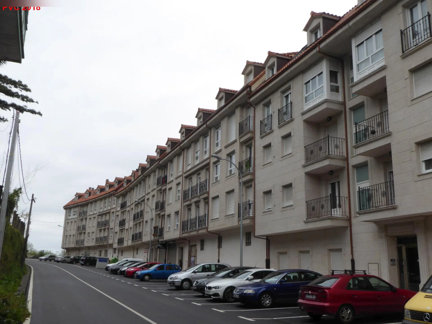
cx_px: 216
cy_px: 162
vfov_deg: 40.7
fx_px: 437
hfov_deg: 52.6
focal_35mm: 35
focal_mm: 6.3
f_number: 8
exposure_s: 1/80
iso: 80
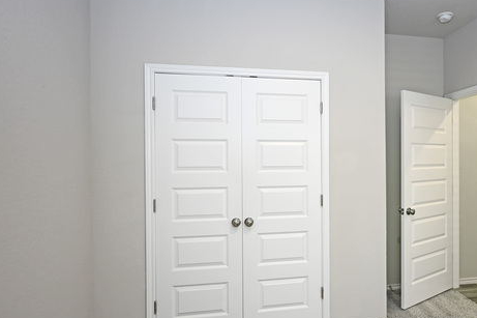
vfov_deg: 51.2
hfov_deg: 69.9
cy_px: 172
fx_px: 331
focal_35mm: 25
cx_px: 309
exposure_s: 1/20
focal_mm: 12
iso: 125
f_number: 3.5
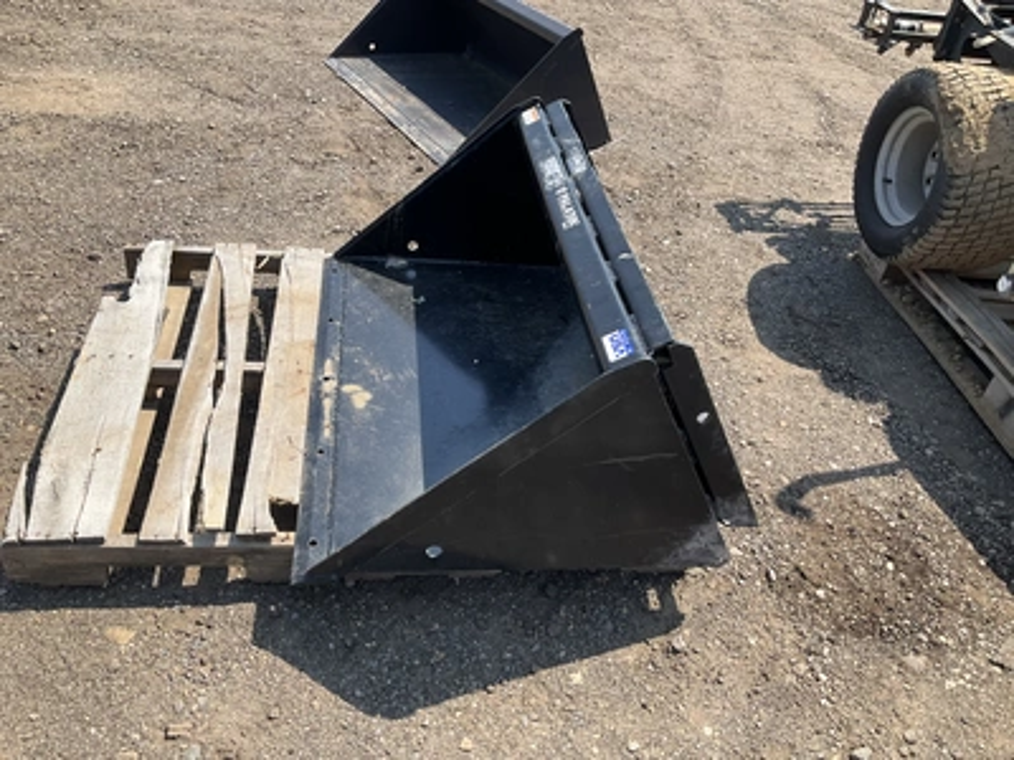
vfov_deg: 48.2
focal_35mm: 29
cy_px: 380
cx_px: 507
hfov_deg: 61.7
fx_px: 849
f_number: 1.8
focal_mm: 3
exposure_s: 1/883
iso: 25
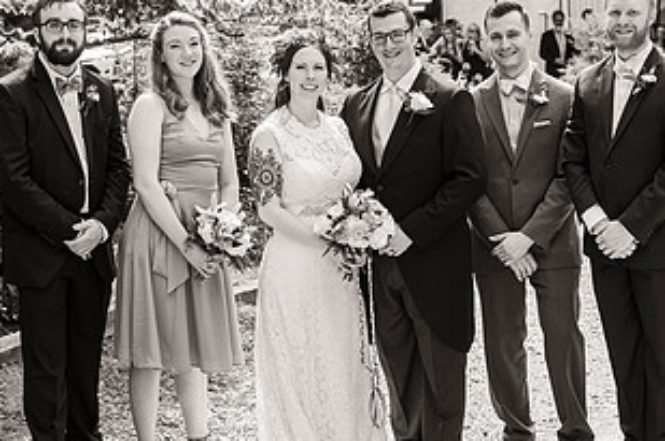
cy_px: 155
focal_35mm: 94
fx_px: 1734
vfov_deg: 14.5
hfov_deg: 21.7
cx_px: 370
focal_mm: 50
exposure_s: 1/500
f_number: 4
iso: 320
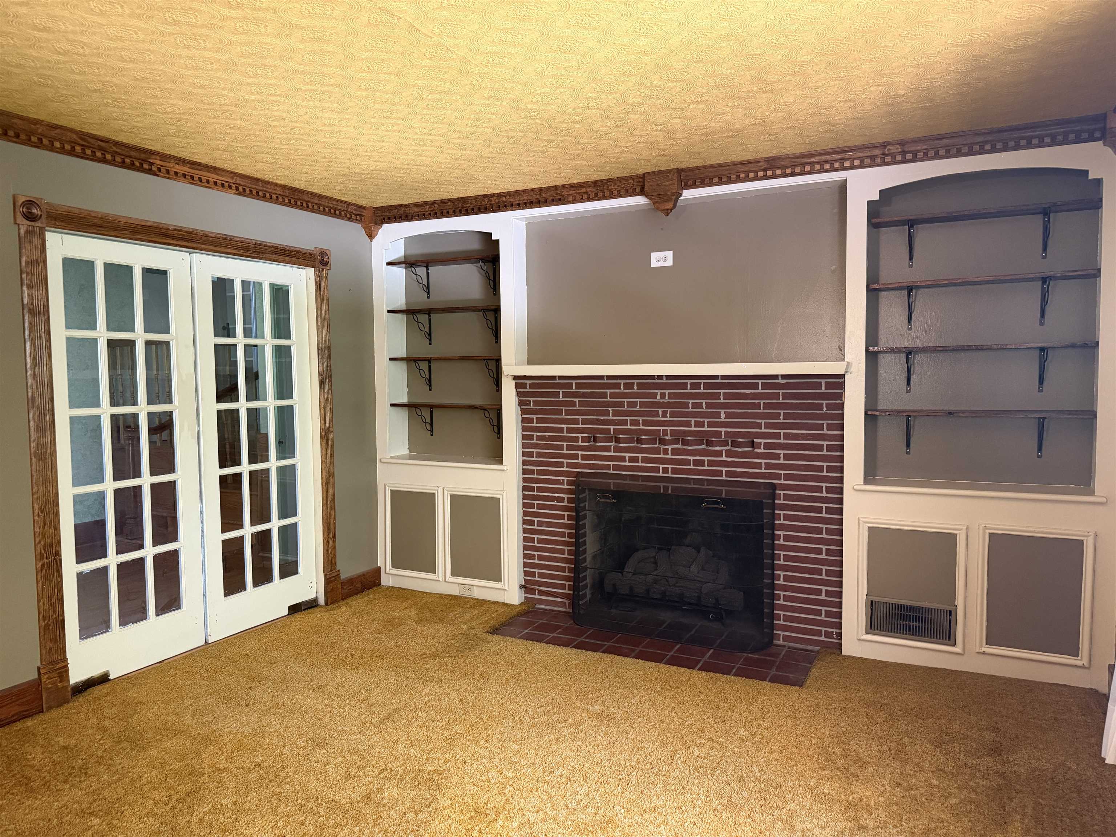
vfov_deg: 56.8
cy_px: 418
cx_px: 558
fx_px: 774
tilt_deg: -4.0
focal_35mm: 24
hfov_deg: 71.6
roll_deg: +0.5
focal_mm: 6.76
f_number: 1.78
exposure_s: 1/60
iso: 500
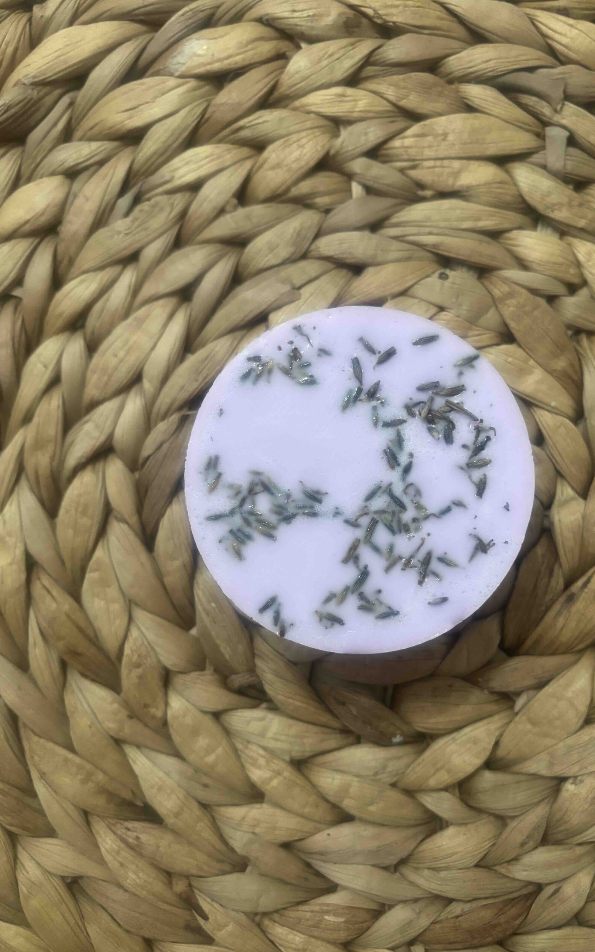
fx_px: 726
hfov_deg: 44.3
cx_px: 359
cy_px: 482
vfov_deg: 66.5
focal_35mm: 28
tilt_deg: -85.2
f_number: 1.6
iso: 500
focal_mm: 5.96
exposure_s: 1/50
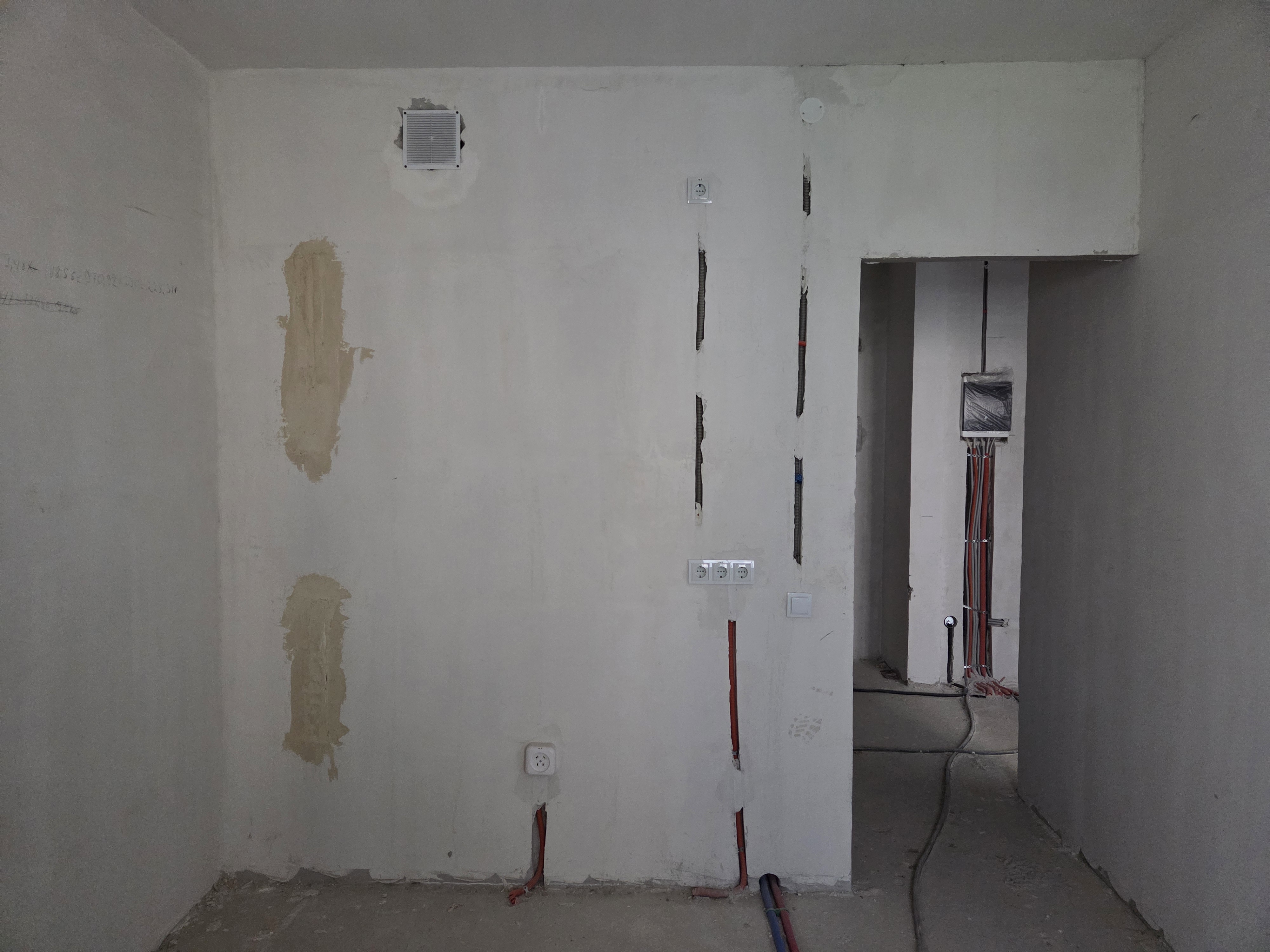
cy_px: 476
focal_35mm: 23
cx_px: 635
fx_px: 844
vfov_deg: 58.9
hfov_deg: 73.9
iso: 1600
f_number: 1.8
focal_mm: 5.4
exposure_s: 1/100
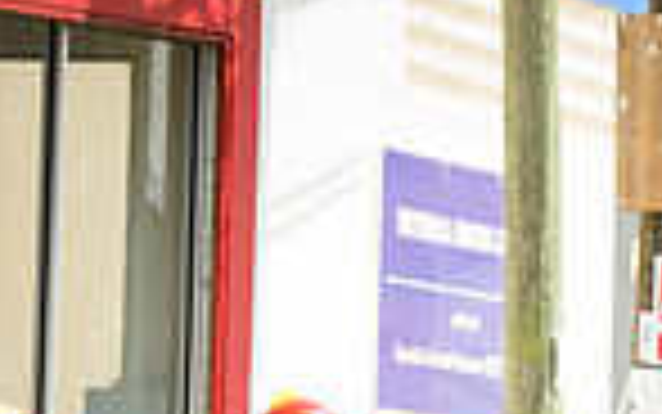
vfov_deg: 3.0
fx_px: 7996
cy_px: 702
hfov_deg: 4.7
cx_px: 1144
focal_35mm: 443
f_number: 6.3
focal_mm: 110
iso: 100
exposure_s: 1/160
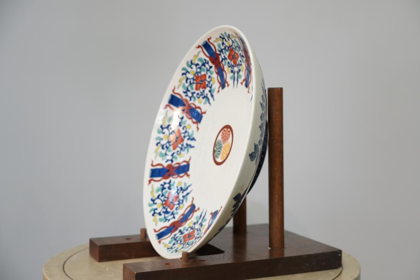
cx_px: 210
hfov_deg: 31.9
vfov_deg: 21.6
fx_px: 735
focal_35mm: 63
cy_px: 140
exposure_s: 1/80
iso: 500
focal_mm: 63
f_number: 4
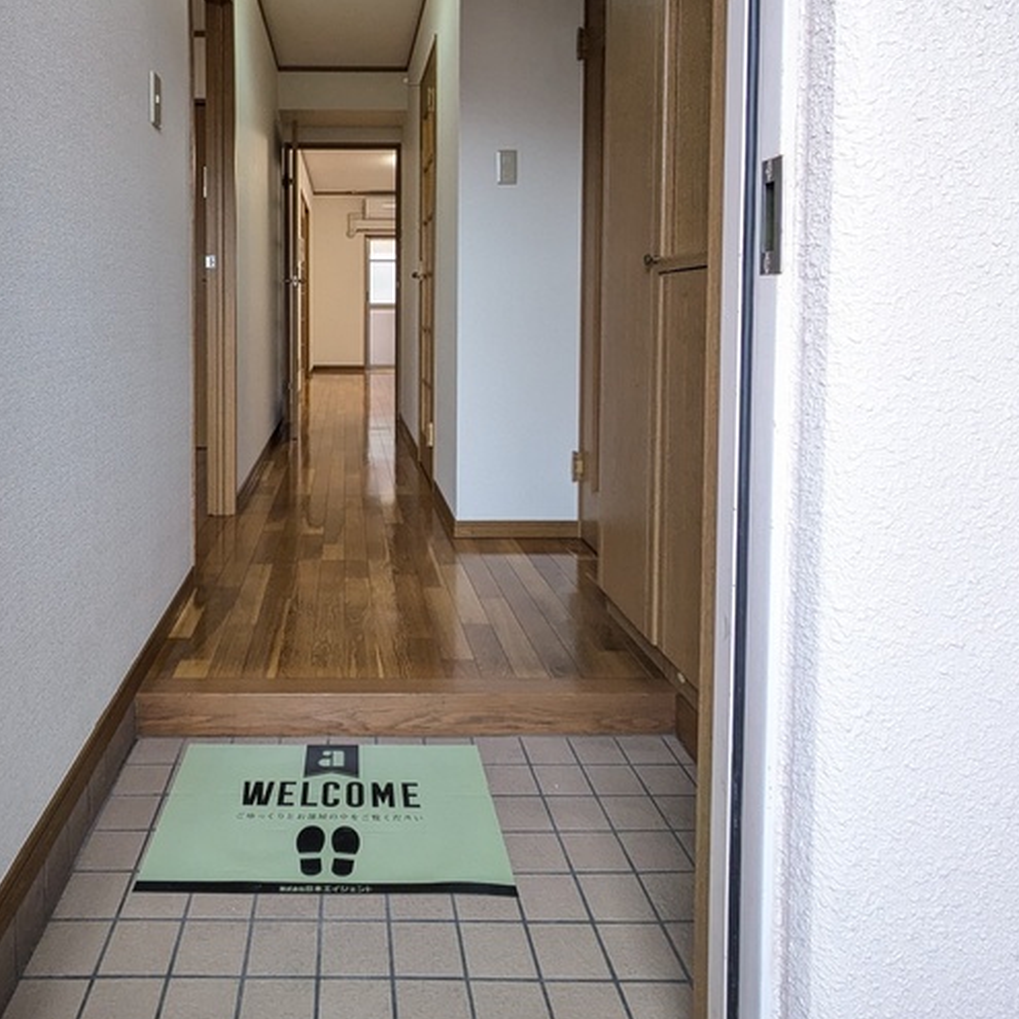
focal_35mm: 24
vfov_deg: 63.3
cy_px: 338
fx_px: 799
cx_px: 346
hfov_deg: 63.5
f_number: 2.2
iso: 239
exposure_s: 1/60
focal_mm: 1.83
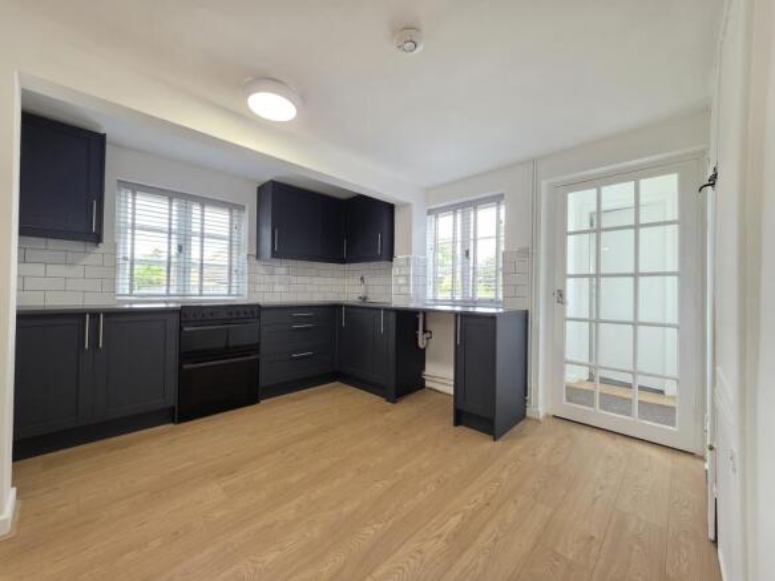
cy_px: 290
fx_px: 291
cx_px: 388
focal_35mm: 13
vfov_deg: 89.9
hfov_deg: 106.2
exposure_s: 1/100
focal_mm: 2.2
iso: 160
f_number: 1.9
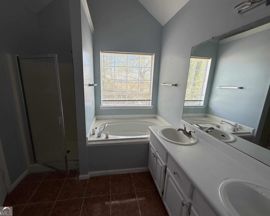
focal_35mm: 15
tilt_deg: -13.4
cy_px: 107
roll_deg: -1.1
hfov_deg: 96.7
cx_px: 127
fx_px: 120
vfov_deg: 84.0
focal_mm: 2.22
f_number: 2.2
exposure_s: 1/134
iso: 50
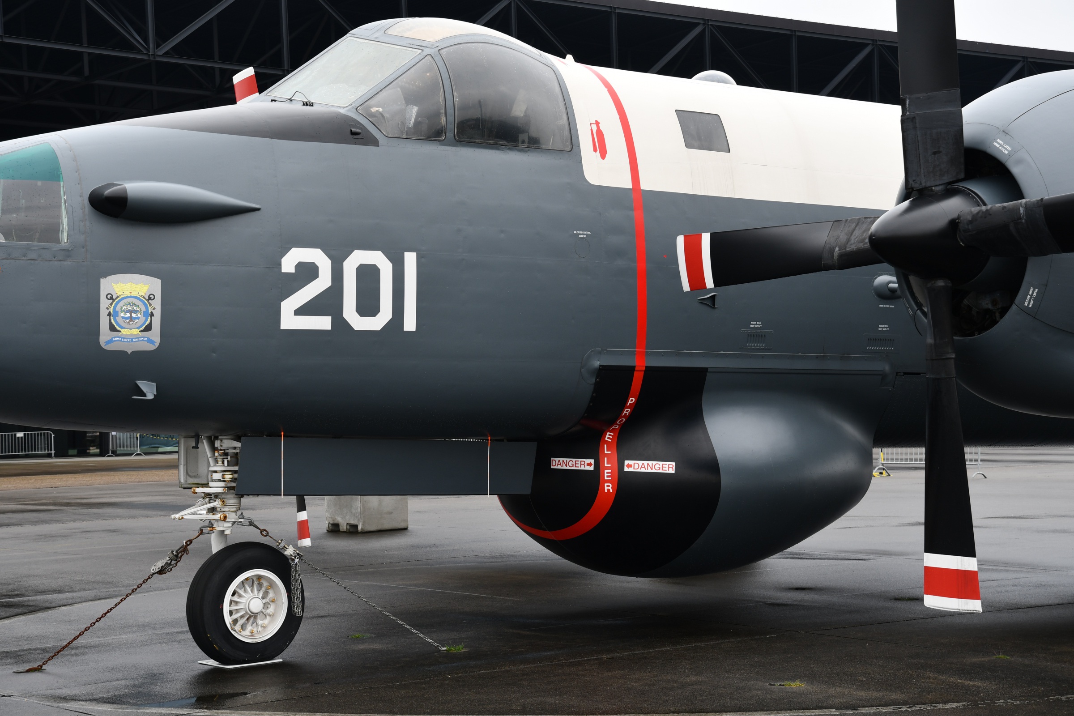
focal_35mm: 63
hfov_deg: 31.9
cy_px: 358
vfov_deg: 21.6
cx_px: 537
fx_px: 1879
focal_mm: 42
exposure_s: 1/125
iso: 125
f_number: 5.6
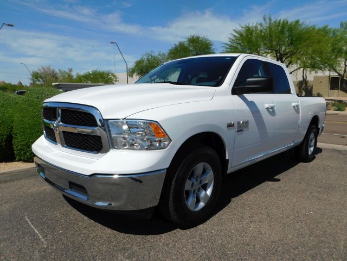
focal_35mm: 25
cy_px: 130
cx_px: 174
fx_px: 251
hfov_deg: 69.4
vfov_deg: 54.9
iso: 125
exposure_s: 1/800
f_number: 6.2
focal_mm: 4.5
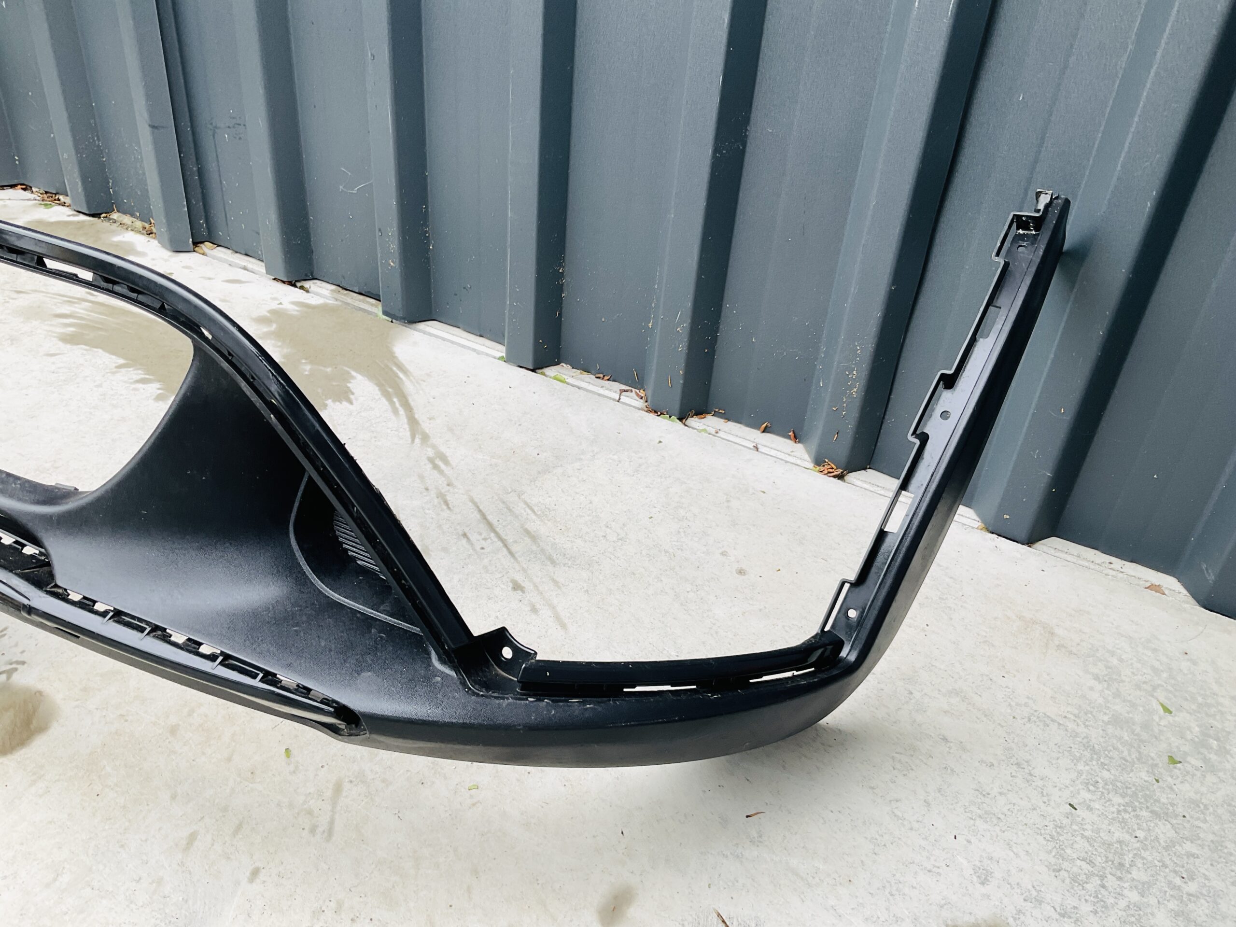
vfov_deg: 48.2
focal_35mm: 29
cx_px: 618
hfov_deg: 61.7
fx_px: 1035
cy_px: 464
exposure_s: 1/226
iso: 16
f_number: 1.8
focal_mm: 3
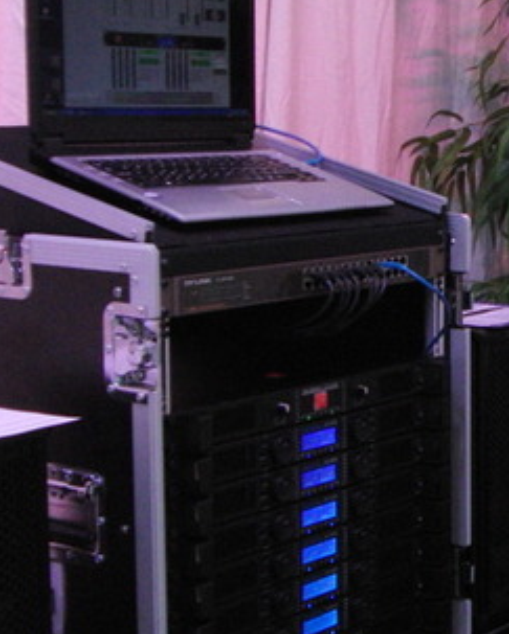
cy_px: 251
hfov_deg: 16.5
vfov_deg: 22.4
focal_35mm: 85
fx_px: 1598
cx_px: 760
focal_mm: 5.9
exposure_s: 1/160
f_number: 2.9
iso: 400
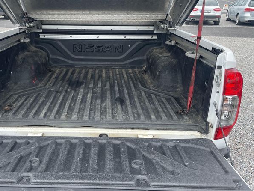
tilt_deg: -18.4
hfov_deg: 52.0
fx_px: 257
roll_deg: +1.2
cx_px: 95
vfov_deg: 40.7
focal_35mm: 35
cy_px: 95
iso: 32
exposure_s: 1/636
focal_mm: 4.2
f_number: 1.6
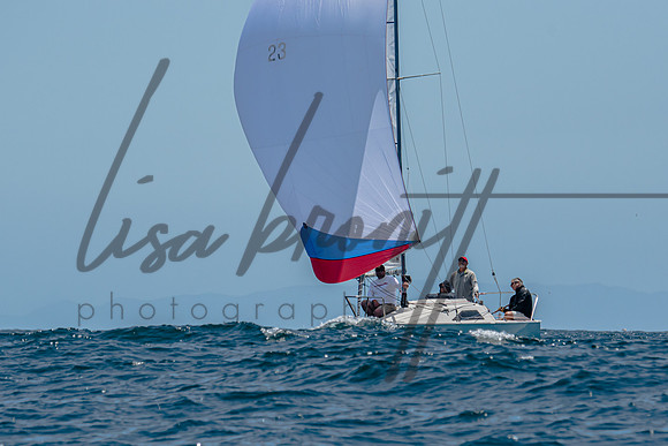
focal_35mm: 475
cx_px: 370
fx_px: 8820
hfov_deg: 4.3
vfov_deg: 2.9
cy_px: 282
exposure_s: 1/2000
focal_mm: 250
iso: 200
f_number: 5.6
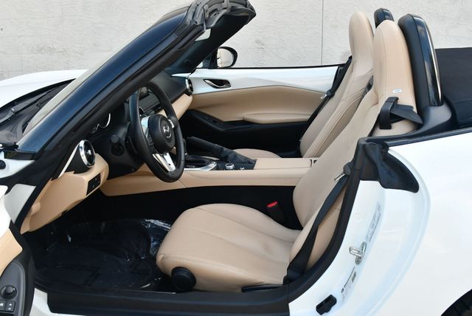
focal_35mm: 36
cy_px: 158
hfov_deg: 53.1
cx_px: 236
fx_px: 472
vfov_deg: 36.9
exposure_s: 1/250
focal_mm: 18
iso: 400
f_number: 5.6
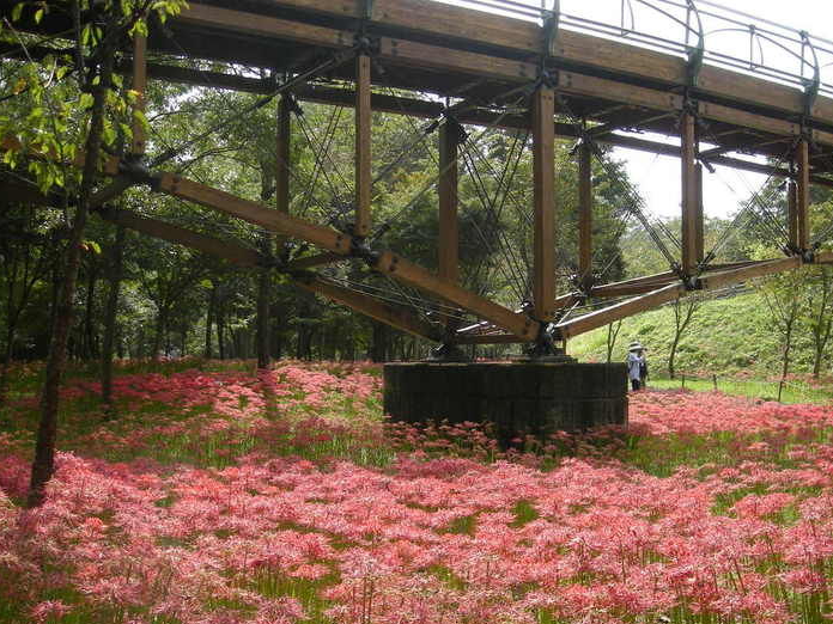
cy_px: 356
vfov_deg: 35.1
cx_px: 439
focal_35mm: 41
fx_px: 987
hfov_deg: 45.8
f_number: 2.8
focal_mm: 5.7
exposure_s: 1/363
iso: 64
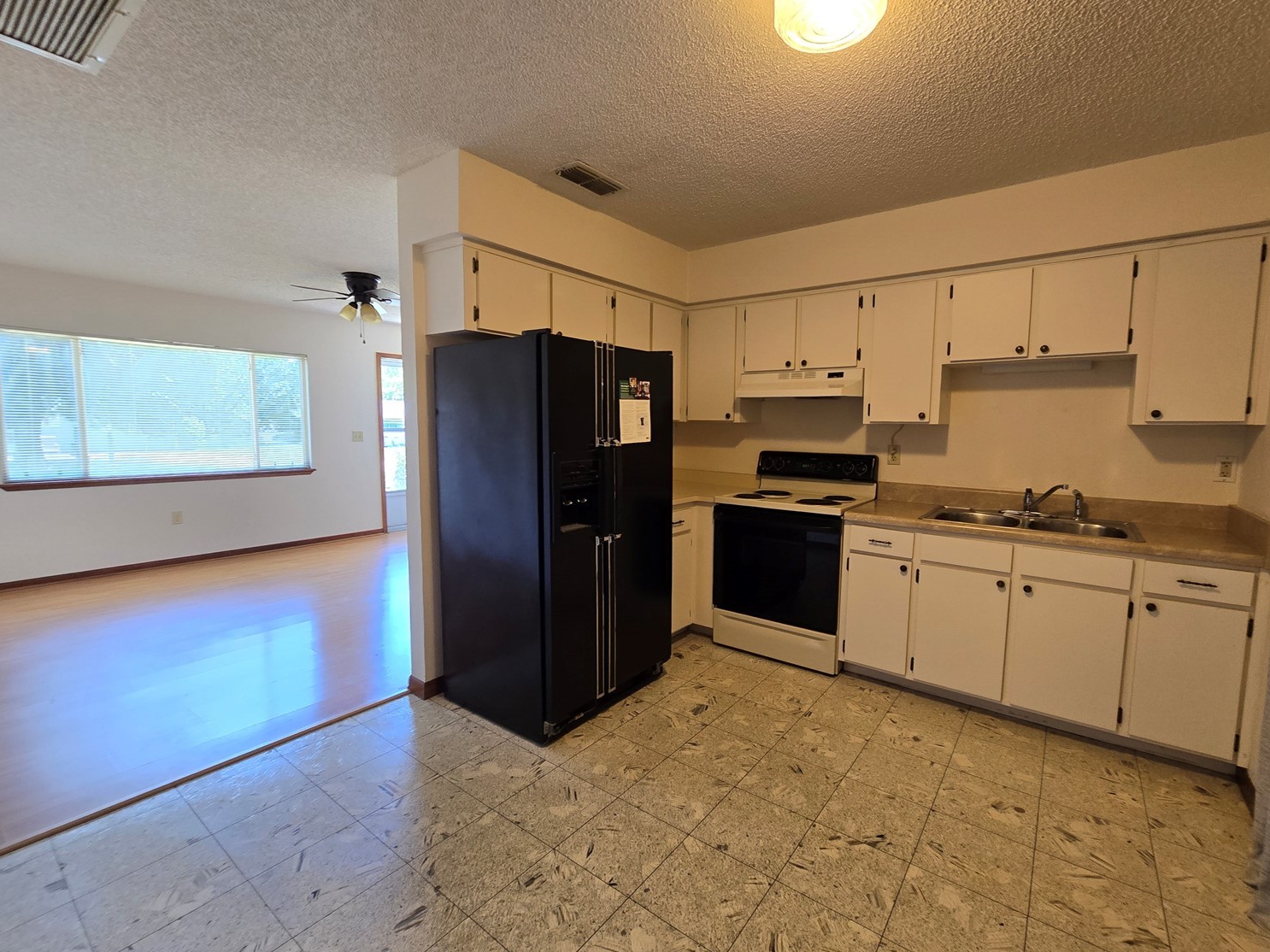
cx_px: 672
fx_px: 514
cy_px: 486
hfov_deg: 102.0
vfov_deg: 85.6
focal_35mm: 14
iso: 125
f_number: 2.2
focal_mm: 2.2
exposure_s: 1/60
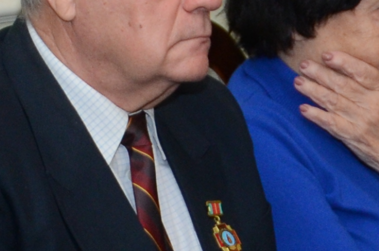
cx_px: 88
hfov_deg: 7.6
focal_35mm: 273
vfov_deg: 5.0
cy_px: 160
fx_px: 2868
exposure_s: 1/160
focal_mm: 28
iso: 640
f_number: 4
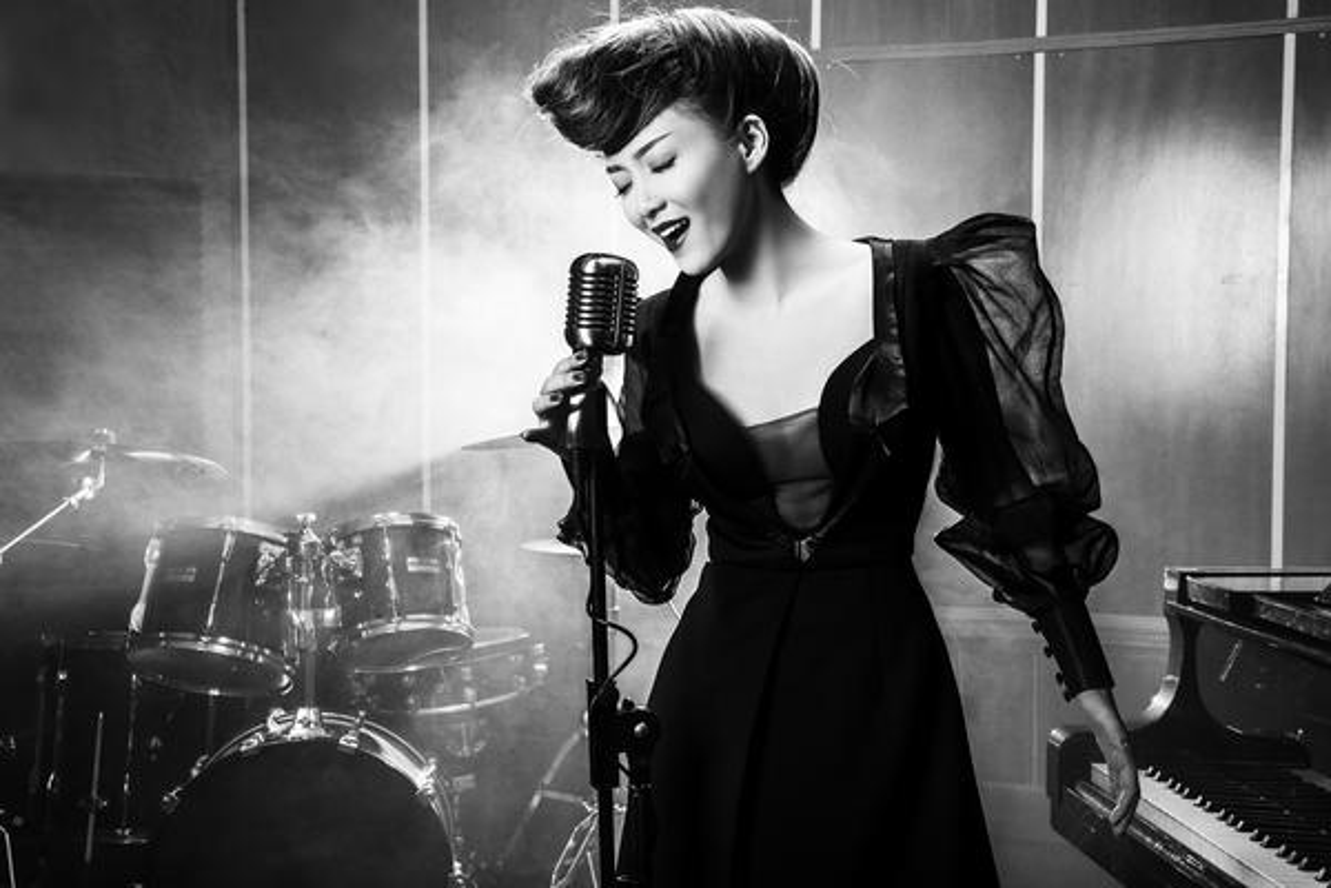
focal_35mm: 52
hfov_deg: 38.2
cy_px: 444
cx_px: 666
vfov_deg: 26.0
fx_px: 1922
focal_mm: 52
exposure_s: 1/200
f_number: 13
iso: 200
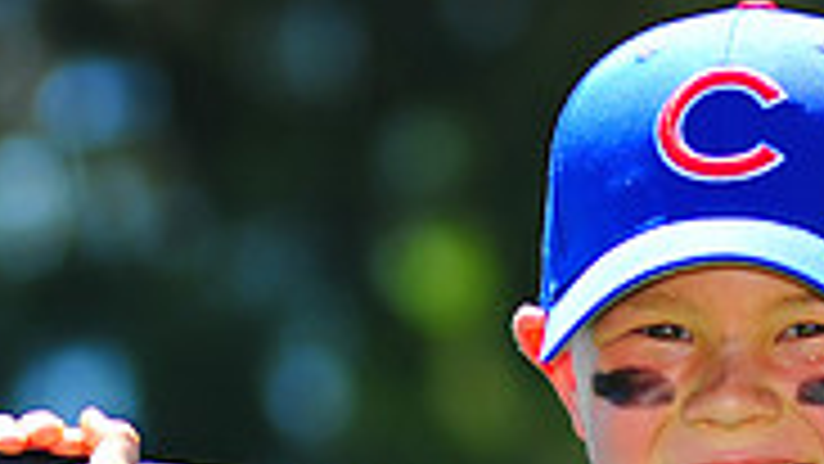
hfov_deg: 3.6
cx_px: 792
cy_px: 721
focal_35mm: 597
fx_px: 13046
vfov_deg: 2.0
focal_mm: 180
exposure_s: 1/500
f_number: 5
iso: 200
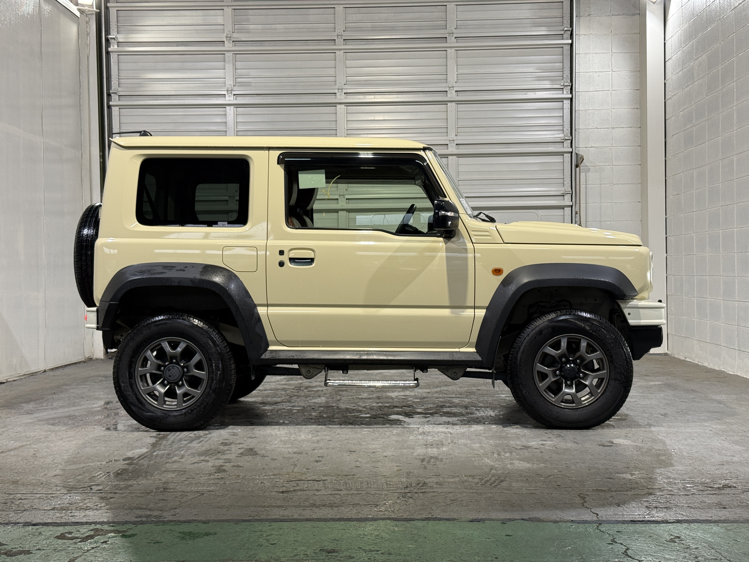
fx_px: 1039
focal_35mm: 48
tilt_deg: +0.2
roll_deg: +0.7
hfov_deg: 39.7
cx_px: 374
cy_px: 281
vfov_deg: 30.3
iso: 80
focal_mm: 6.76
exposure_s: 1/60
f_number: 1.78
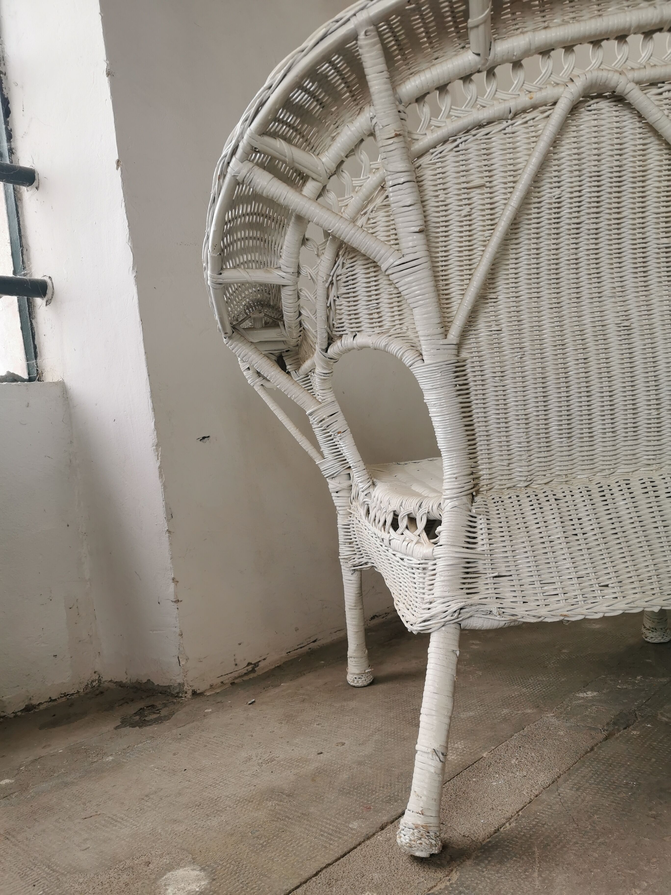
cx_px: 336
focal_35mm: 27
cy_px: 448
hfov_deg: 51.4
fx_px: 698
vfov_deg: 65.3
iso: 50
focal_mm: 5.56
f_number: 1.6
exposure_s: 1/161
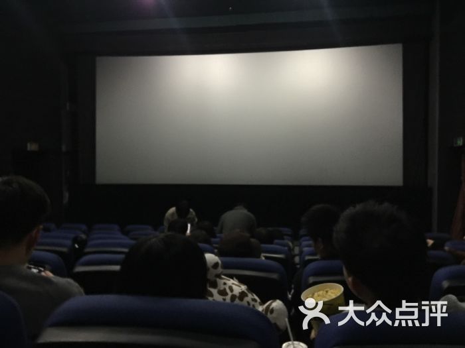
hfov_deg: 61.7
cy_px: 174
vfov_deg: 48.2
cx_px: 232
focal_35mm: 29
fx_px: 390
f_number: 2.2
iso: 125
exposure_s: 1/4
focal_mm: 4.15
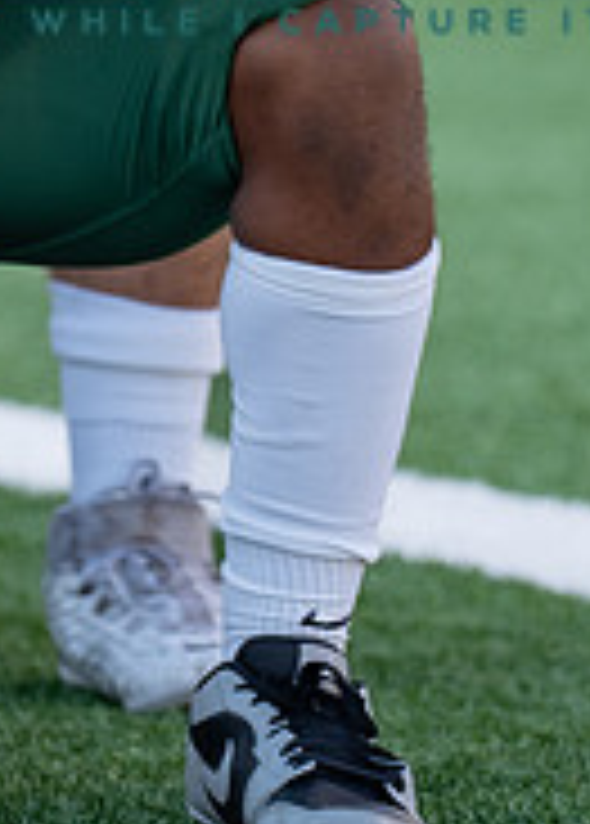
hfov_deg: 2.1
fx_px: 16023
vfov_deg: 2.9
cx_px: 0
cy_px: -156
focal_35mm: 684
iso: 200
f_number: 2.8
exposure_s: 1/500
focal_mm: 129
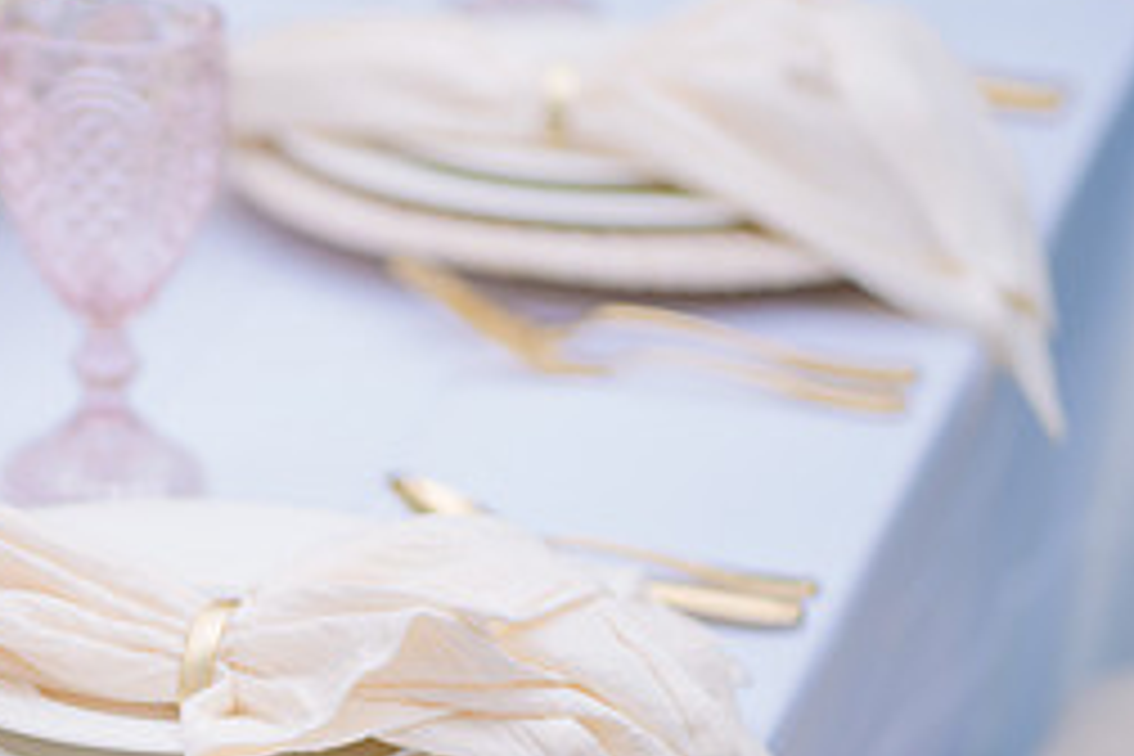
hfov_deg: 10.4
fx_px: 6174
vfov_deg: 7.0
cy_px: 515
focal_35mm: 196
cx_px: -94
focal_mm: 85
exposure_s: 1/200
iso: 50
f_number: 1.8
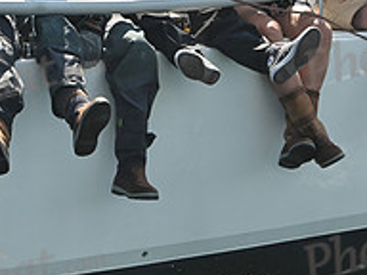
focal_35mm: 291
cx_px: 206
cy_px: -33
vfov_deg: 5.1
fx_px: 3085
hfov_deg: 6.8
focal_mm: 100
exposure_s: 1/1250
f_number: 7.1
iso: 250
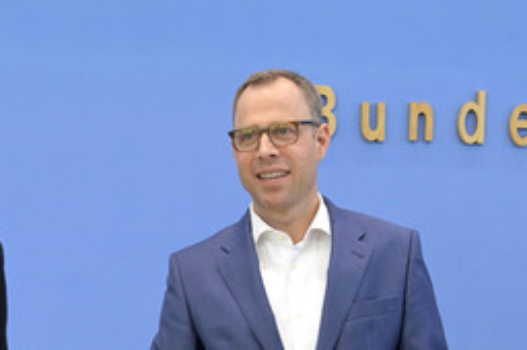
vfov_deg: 18.2
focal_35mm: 74
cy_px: 296
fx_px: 1082
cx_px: 108
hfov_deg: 26.9
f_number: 5.6
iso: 4000
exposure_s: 1/400
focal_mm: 42
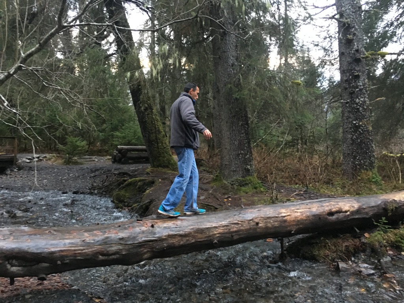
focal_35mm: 29
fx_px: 338
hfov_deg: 61.7
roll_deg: +2.7
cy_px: 152
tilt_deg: +0.4
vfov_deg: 48.2
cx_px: 202
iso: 250
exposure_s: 1/15
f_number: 2.2
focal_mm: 4.15
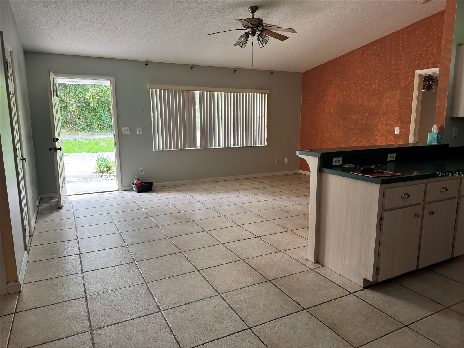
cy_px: 174
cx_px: 232
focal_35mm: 24
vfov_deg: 56.8
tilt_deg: -10.2
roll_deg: -0.1
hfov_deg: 71.6
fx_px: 322
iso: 160
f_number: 1.78
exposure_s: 1/121
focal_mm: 6.76
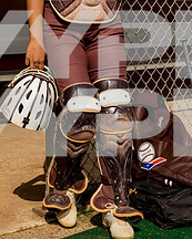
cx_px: 85
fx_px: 596
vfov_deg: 22.4
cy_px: 45
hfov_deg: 18.3
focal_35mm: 84
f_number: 10
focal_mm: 43
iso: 100
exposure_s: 1/250
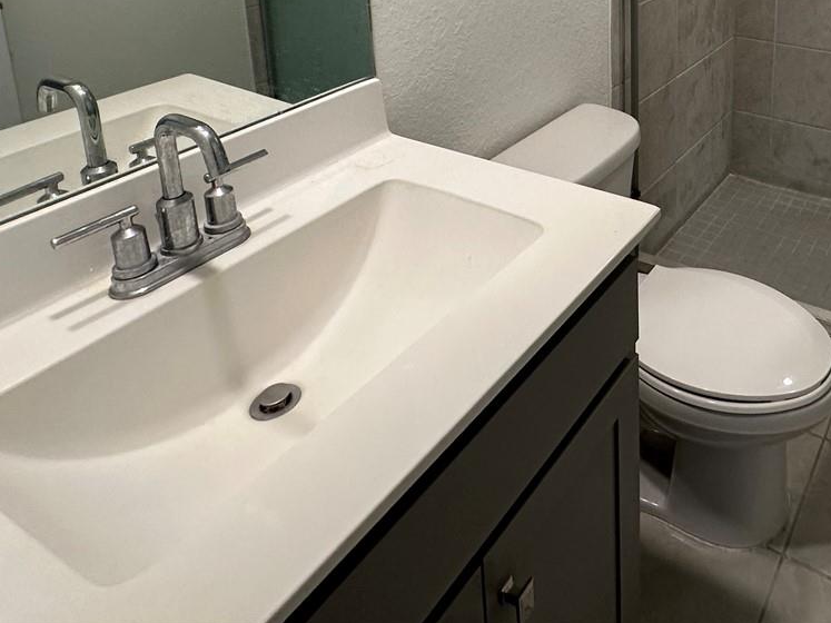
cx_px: 694
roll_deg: -0.9
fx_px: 720
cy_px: -39
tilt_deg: -13.7
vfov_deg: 39.5
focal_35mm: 30
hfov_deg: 54.7
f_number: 2.2
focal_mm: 2.22
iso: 160
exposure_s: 1/120
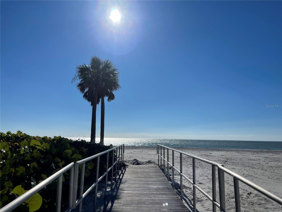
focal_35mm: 25
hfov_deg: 69.4
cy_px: 106
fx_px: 204
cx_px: 141
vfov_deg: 54.9
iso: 32
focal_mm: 5.1
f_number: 1.6
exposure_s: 1/13514
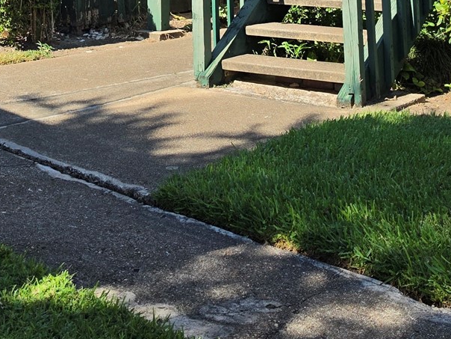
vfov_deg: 17.5
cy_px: -128
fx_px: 1016
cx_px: 108
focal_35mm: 78
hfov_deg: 24.7
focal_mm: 6.5
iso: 64
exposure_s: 1/6147
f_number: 1.4
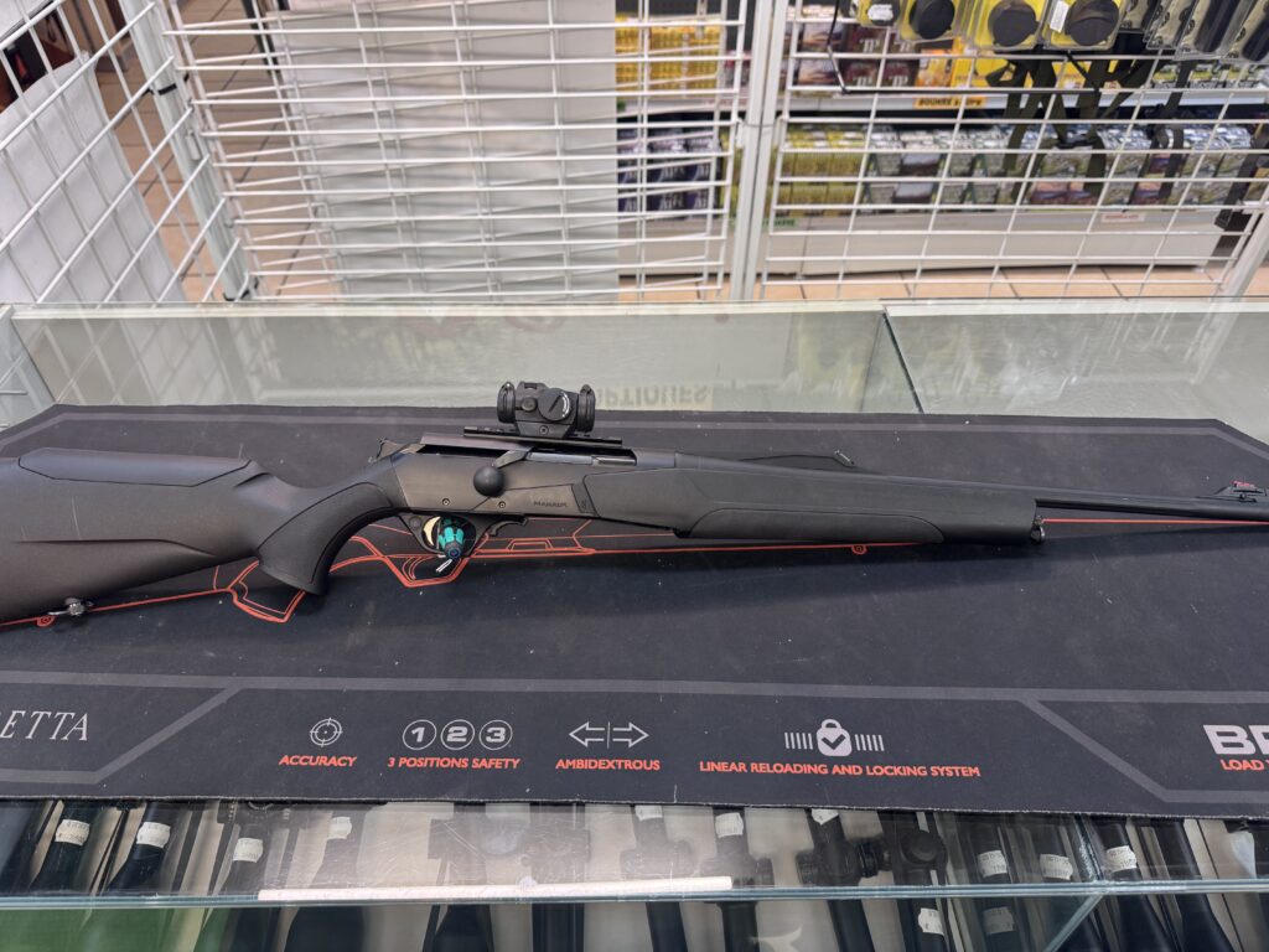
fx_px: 880
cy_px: 476
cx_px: 634
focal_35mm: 24
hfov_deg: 71.6
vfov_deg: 56.8
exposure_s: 1/50
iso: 160
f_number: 1.78
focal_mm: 6.76
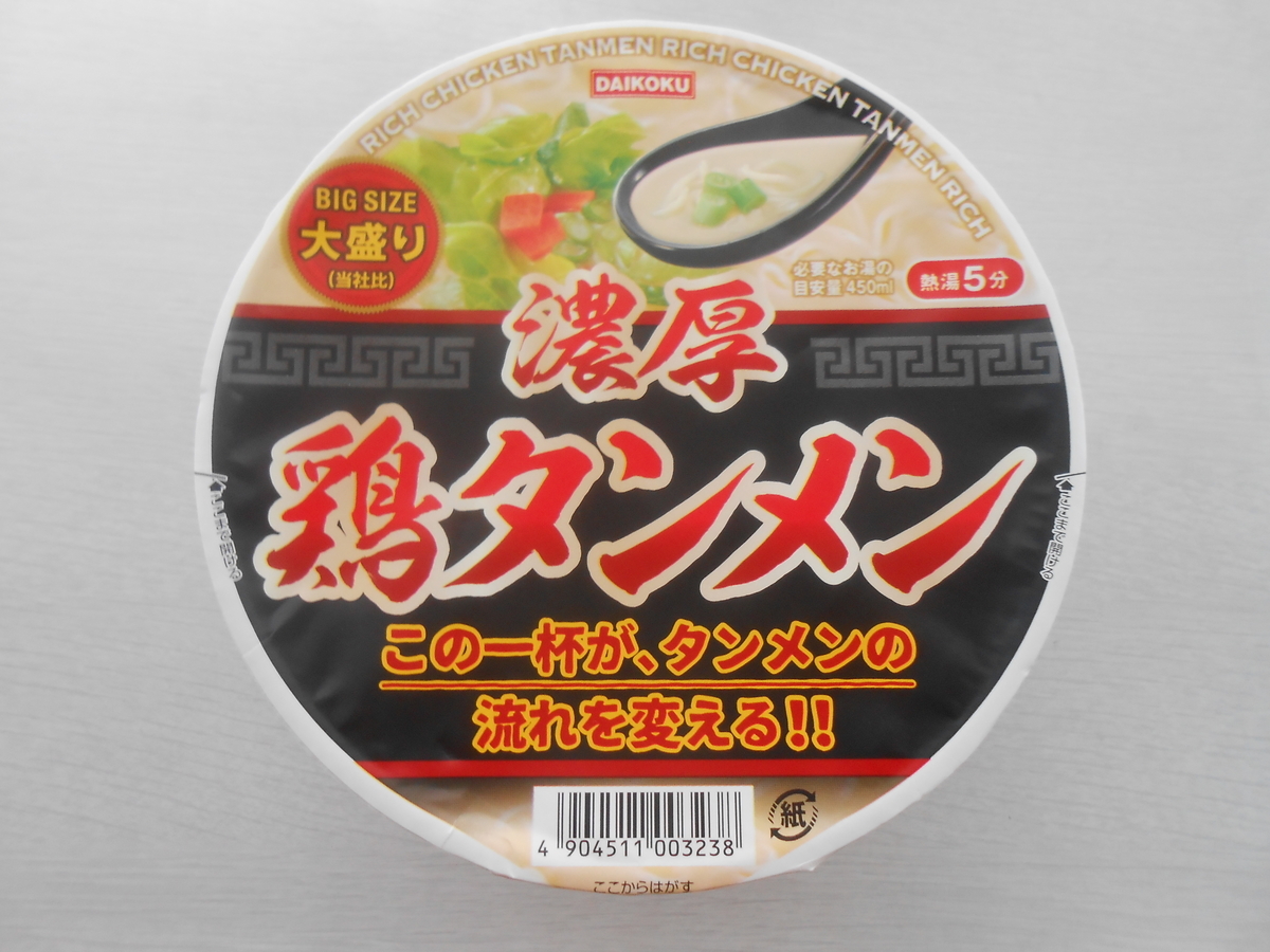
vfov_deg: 53.1
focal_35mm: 26
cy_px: 476
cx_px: 635
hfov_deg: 67.3
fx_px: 954
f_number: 3.5
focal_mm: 4.6
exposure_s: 1/30
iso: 200
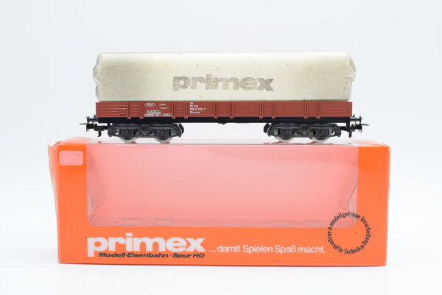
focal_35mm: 52
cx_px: 221
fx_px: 645
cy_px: 148
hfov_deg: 37.8
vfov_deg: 25.8
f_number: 8
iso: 320
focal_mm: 35
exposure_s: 1/125
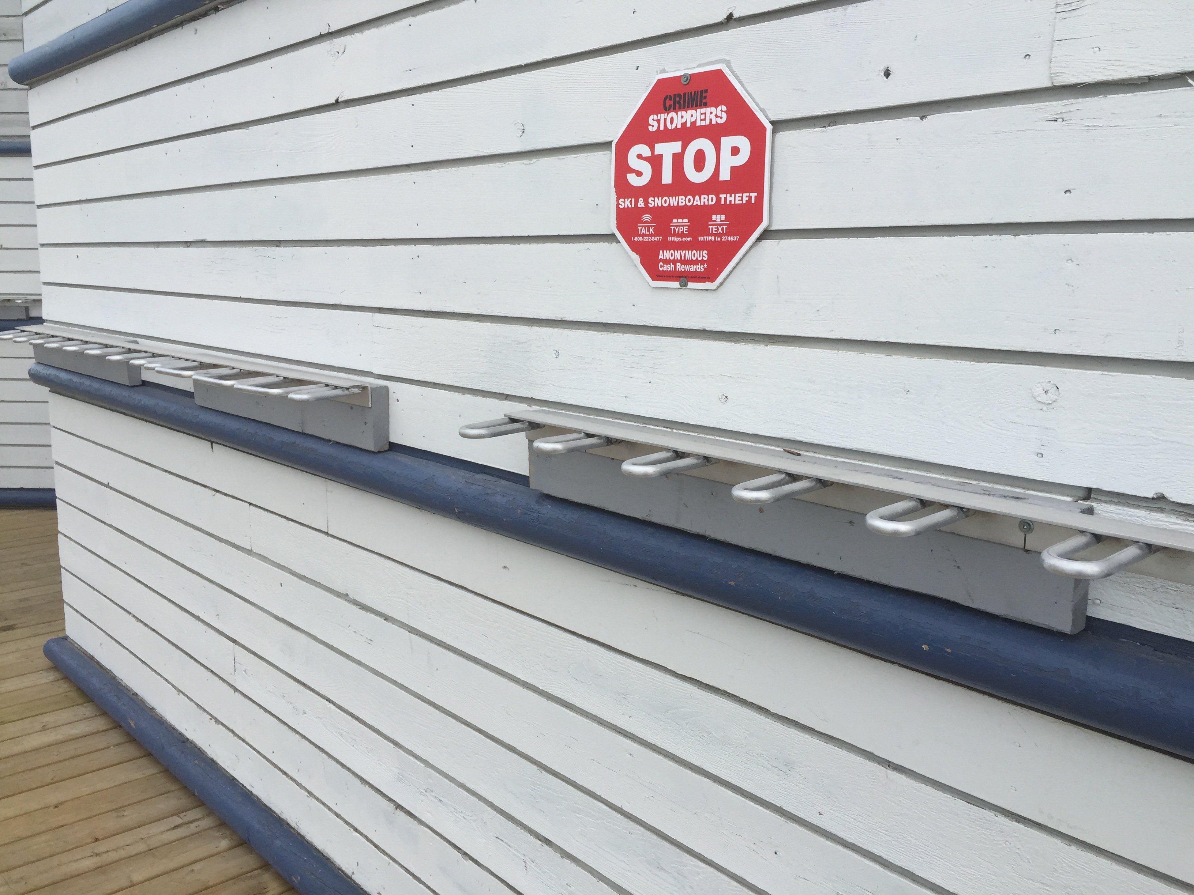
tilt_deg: -9.0
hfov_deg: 61.7
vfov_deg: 48.2
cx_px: 597
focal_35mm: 29
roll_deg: -0.2
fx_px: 1000
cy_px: 448
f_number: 2.2
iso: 32
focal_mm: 4.15
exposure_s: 1/659
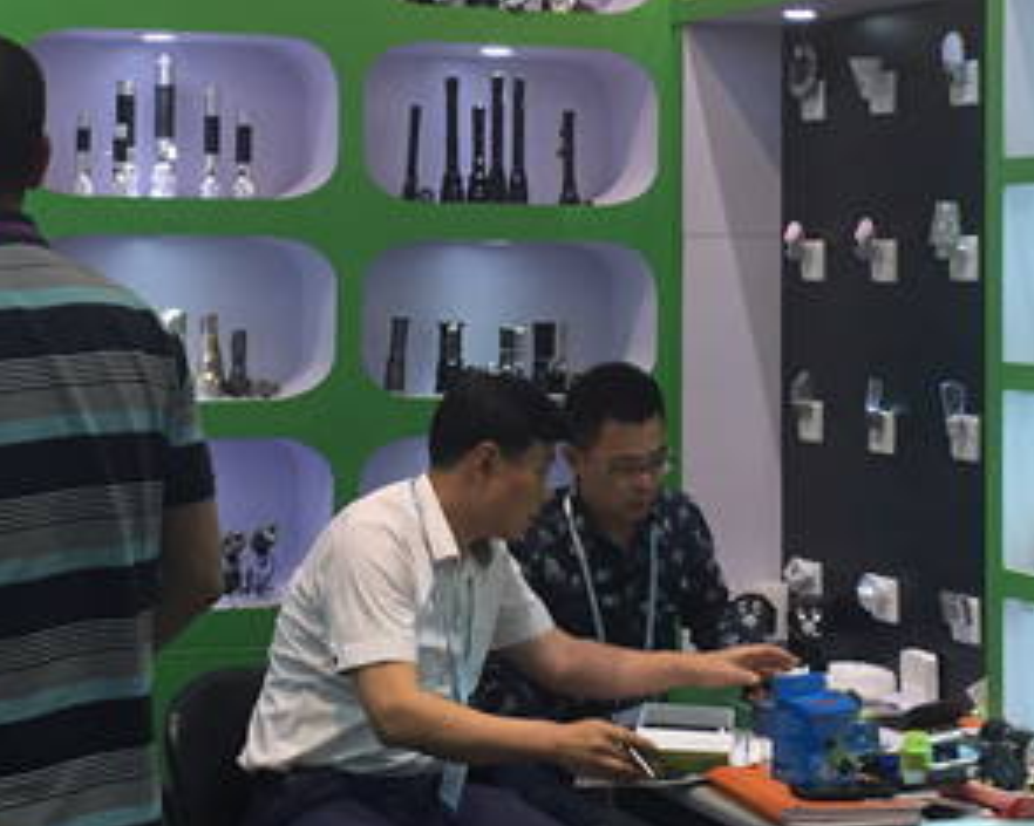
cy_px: 151
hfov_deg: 24.8
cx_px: 499
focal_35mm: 77
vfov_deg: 19.7
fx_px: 2356
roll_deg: -1.5
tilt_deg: +3.5
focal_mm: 4.15
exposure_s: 1/33
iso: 32
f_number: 2.2
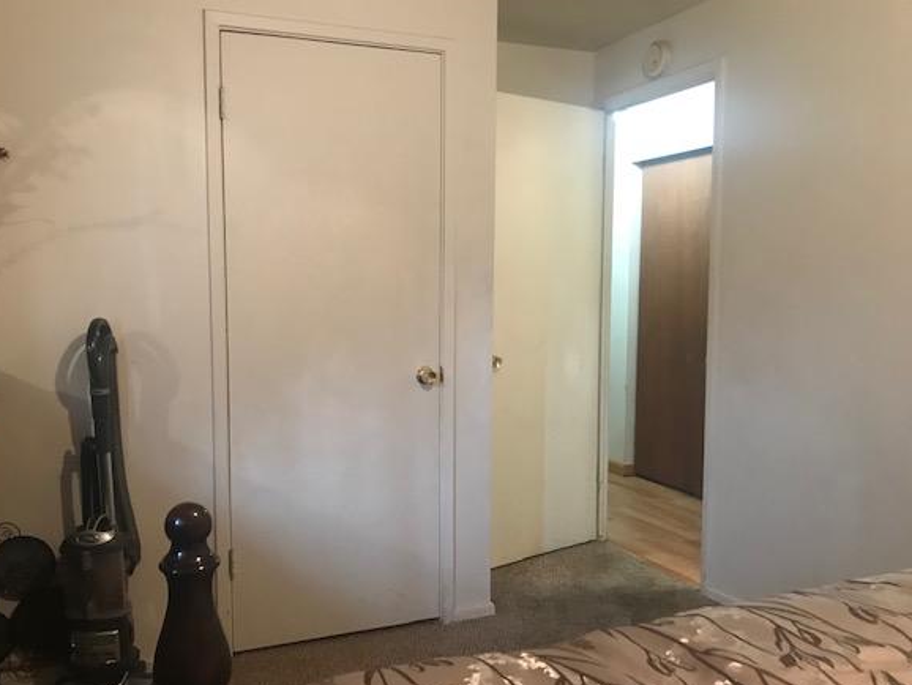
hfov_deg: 58.2
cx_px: 409
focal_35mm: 31
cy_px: 366
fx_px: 817
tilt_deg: -4.6
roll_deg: +1.3
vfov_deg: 45.4
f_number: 1.8
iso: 100
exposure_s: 1/9
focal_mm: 3.99
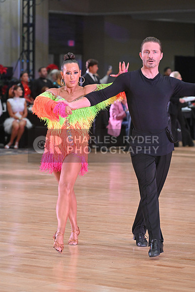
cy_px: 146
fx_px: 1096
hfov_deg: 10.2
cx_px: 98
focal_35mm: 135
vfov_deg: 15.2
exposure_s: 1/400
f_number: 5
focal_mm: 135
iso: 4000
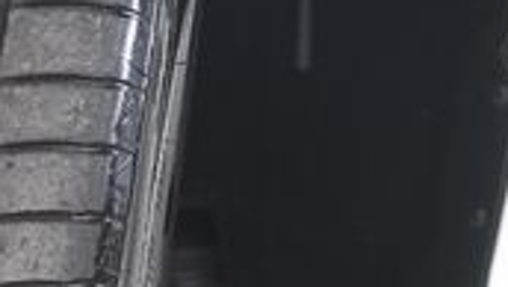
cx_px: -145
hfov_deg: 10.6
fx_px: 2682
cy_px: 473
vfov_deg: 6.0
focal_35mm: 199
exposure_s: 1/160
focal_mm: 34
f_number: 4.2
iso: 100
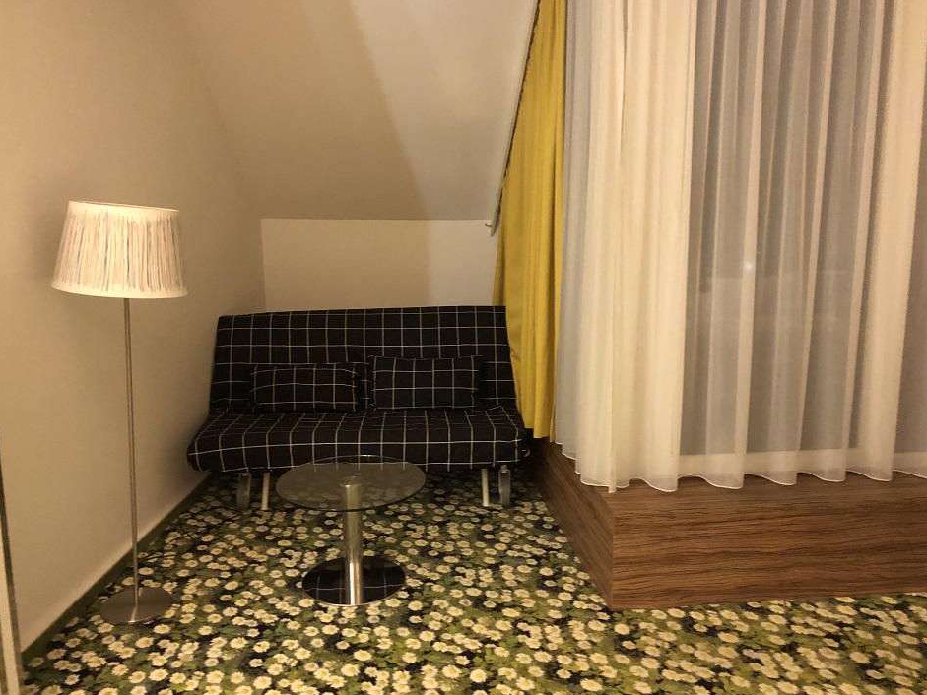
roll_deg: +1.3
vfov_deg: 46.8
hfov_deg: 59.9
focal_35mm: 30
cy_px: 340
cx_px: 447
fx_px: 803
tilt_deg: -10.5
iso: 100
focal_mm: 3.99
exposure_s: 1/5
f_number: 1.8
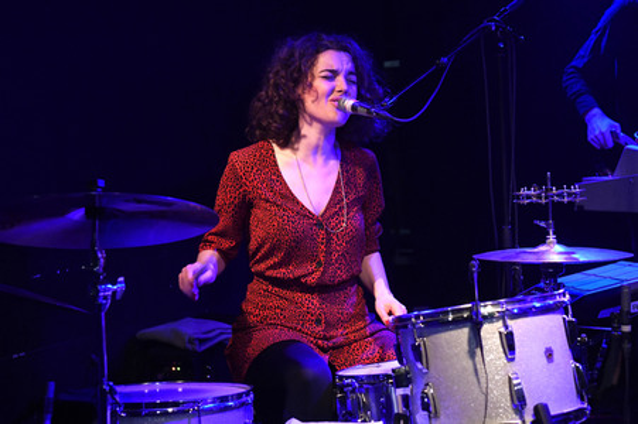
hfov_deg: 30.5
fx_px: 1169
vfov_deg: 20.6
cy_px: 212
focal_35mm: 66
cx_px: 319
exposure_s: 1/125
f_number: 3.2
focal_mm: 44
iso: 4000
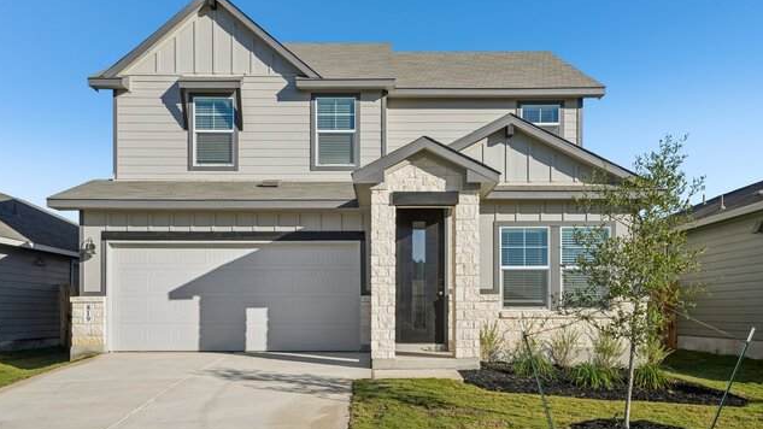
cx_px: 378
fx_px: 728
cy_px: 211
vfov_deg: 32.8
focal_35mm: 36
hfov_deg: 55.3
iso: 200
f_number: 8
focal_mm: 34
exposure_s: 1/500
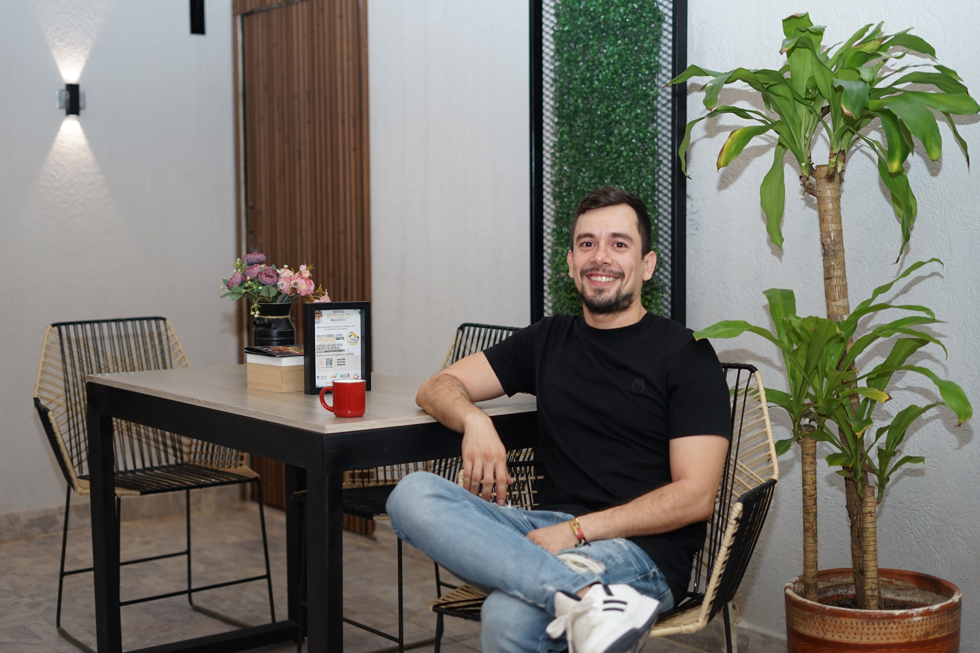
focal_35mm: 50
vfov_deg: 27.0
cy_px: 326
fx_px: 1361
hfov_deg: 39.6
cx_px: 490
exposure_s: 1/100
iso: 400
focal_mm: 50
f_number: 2.2
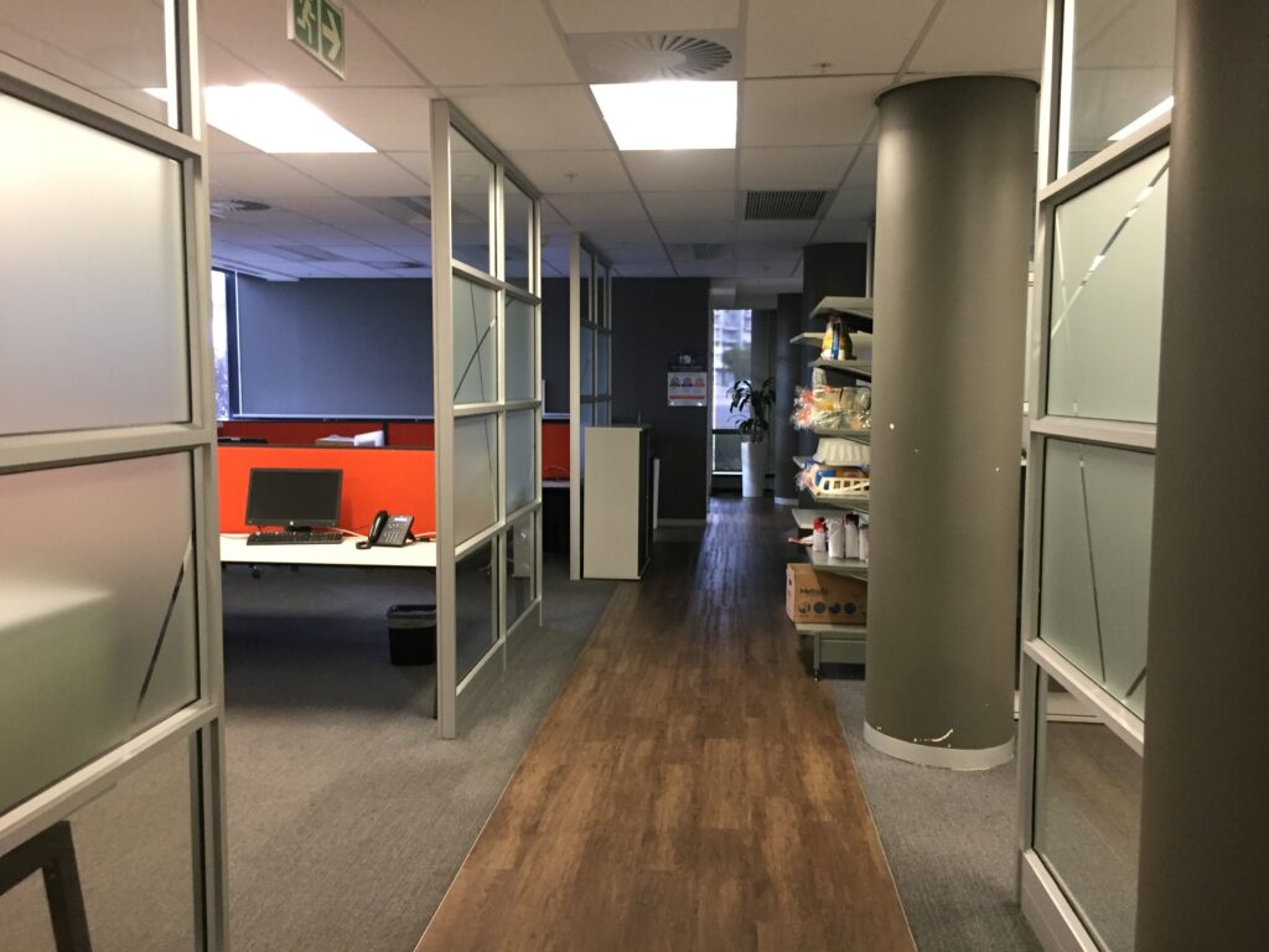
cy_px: 476
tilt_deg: -6.8
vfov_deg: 48.2
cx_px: 634
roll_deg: +0.4
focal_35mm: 29
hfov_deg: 61.7
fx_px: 1063
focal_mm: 4.15
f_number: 2.2
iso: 250
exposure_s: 1/33
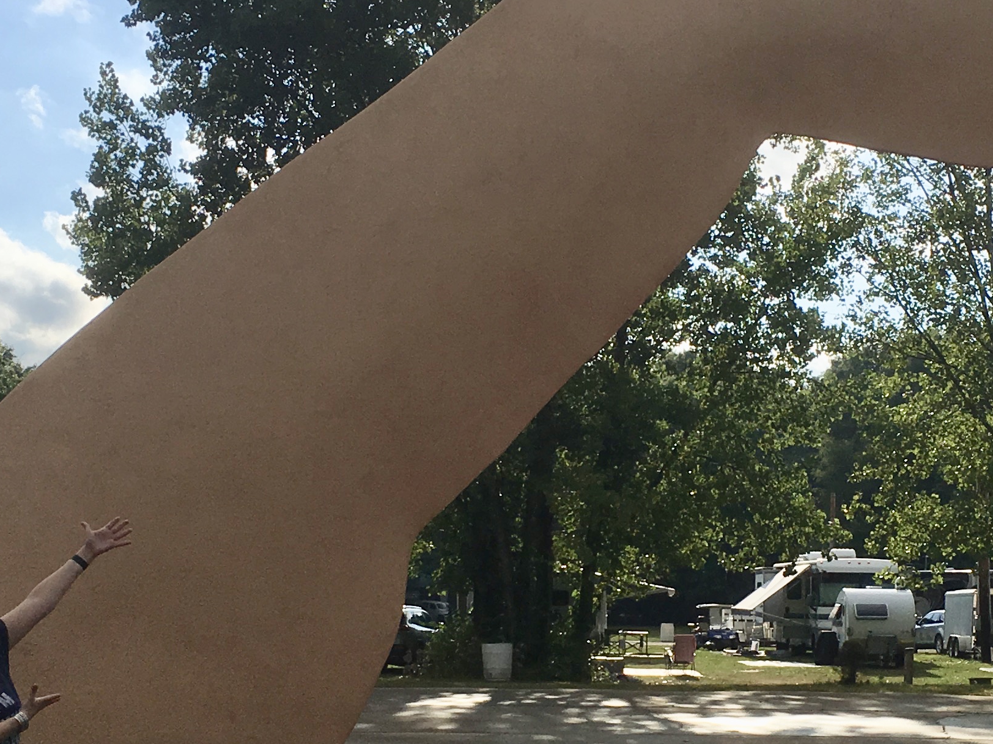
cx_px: 580
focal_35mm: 72
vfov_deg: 20.3
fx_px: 2065
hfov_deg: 27.0
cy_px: 531
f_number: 2.2
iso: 25
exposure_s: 1/3663
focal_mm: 4.15
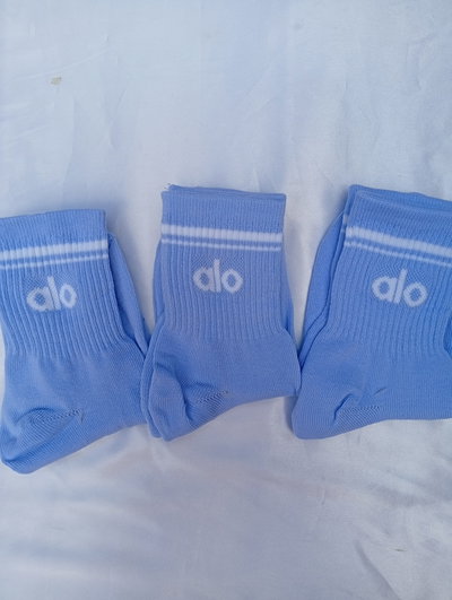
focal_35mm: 27
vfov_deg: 65.2
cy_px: 300
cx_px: 226
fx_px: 469
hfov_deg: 51.5
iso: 50
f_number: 1.8
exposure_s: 1/284
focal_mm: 3.98
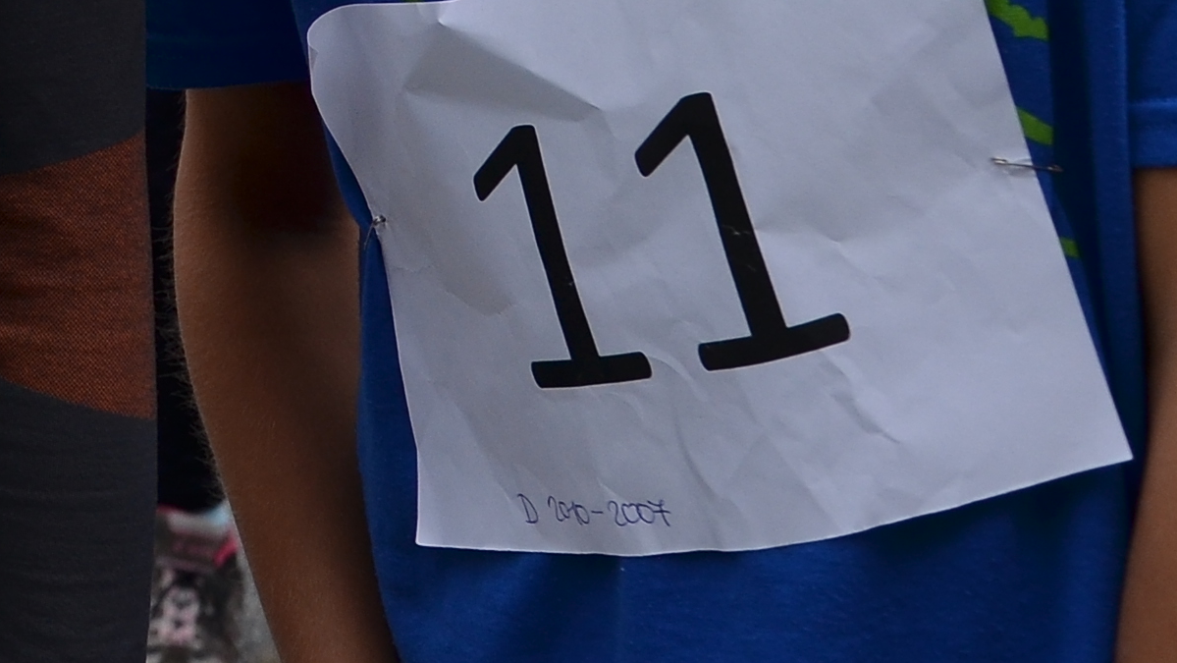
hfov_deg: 16.6
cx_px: -643
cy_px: -638
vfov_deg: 9.8
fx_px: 3621
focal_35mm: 116
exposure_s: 1/1000
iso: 125
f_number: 3.5
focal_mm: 18
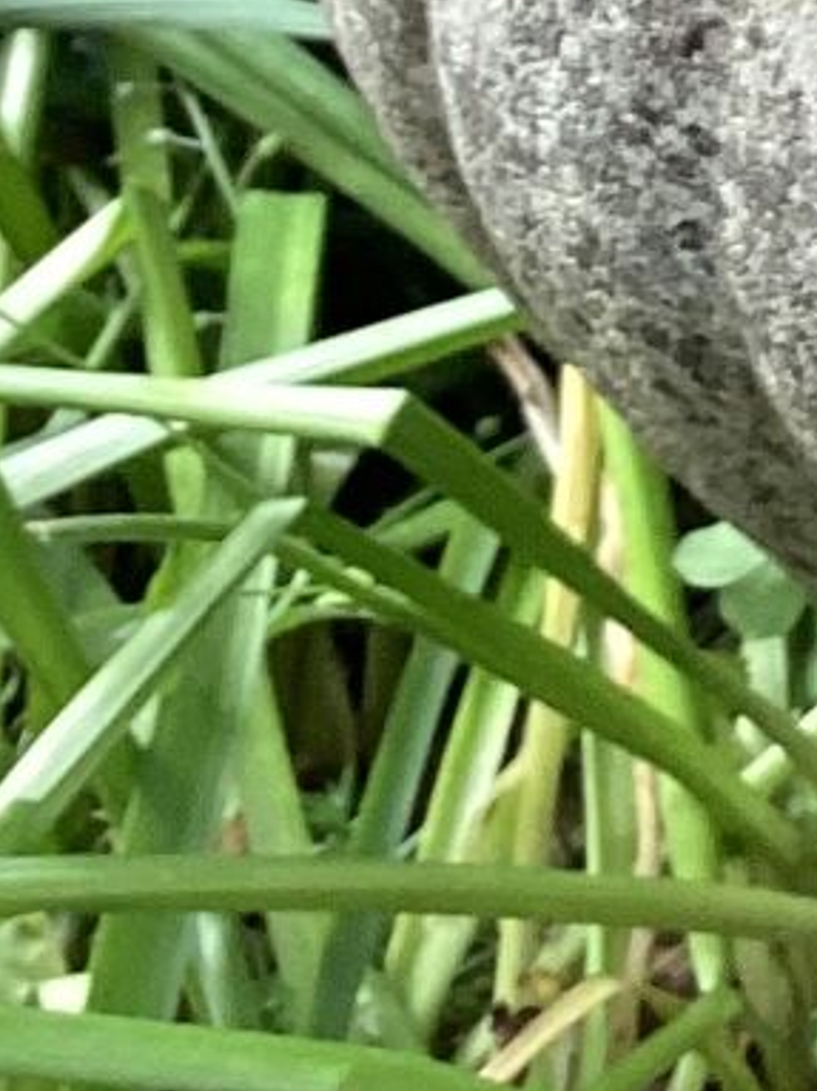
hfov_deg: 8.8
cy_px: -296
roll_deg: +3.1
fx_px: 5101
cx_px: 1492
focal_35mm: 162
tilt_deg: -34.1
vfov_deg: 11.9
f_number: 2.4
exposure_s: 1/120
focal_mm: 3.3
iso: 100
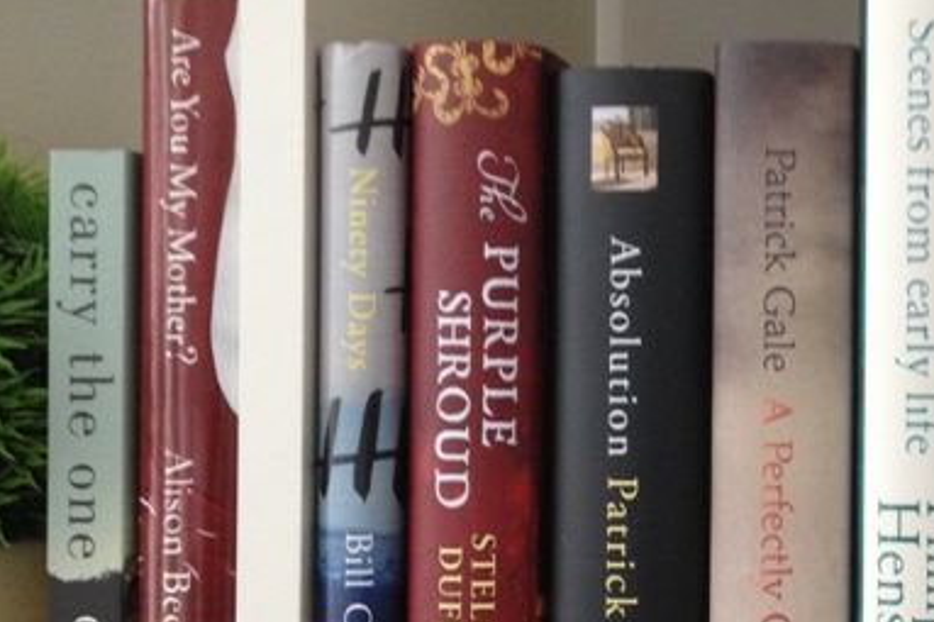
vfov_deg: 18.7
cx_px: 815
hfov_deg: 26.9
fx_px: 1893
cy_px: 329
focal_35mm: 73
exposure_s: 1/20
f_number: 2.4
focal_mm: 4.28
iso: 125
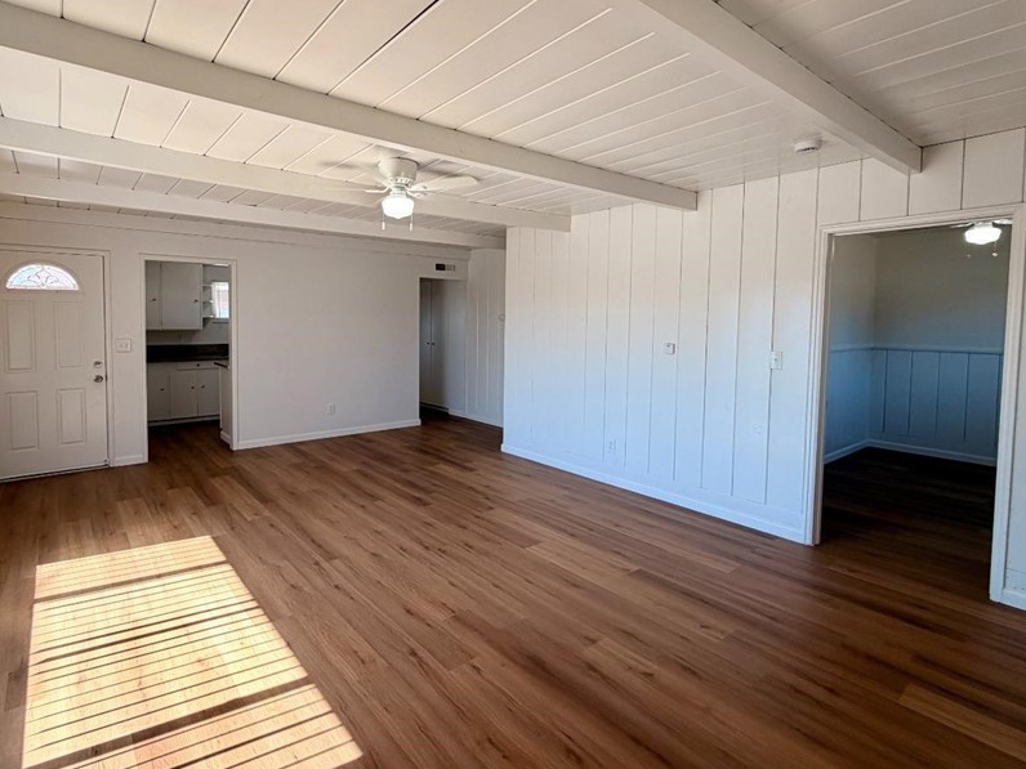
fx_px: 534
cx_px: 455
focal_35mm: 18
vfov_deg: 71.4
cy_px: 341
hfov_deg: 87.4
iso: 50
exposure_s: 1/120
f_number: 2.2
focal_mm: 2.22
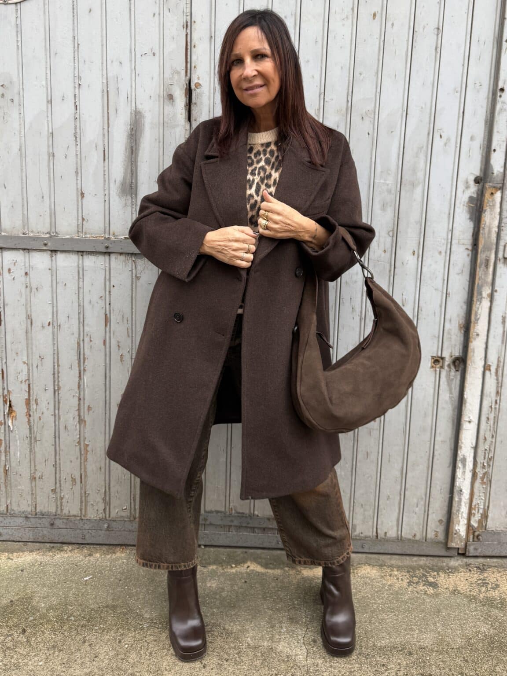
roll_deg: -2.8
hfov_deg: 56.8
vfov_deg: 71.6
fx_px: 469
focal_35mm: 24
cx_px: 254
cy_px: 338
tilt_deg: -10.4
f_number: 1.78
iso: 80
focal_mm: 6.76
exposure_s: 1/121
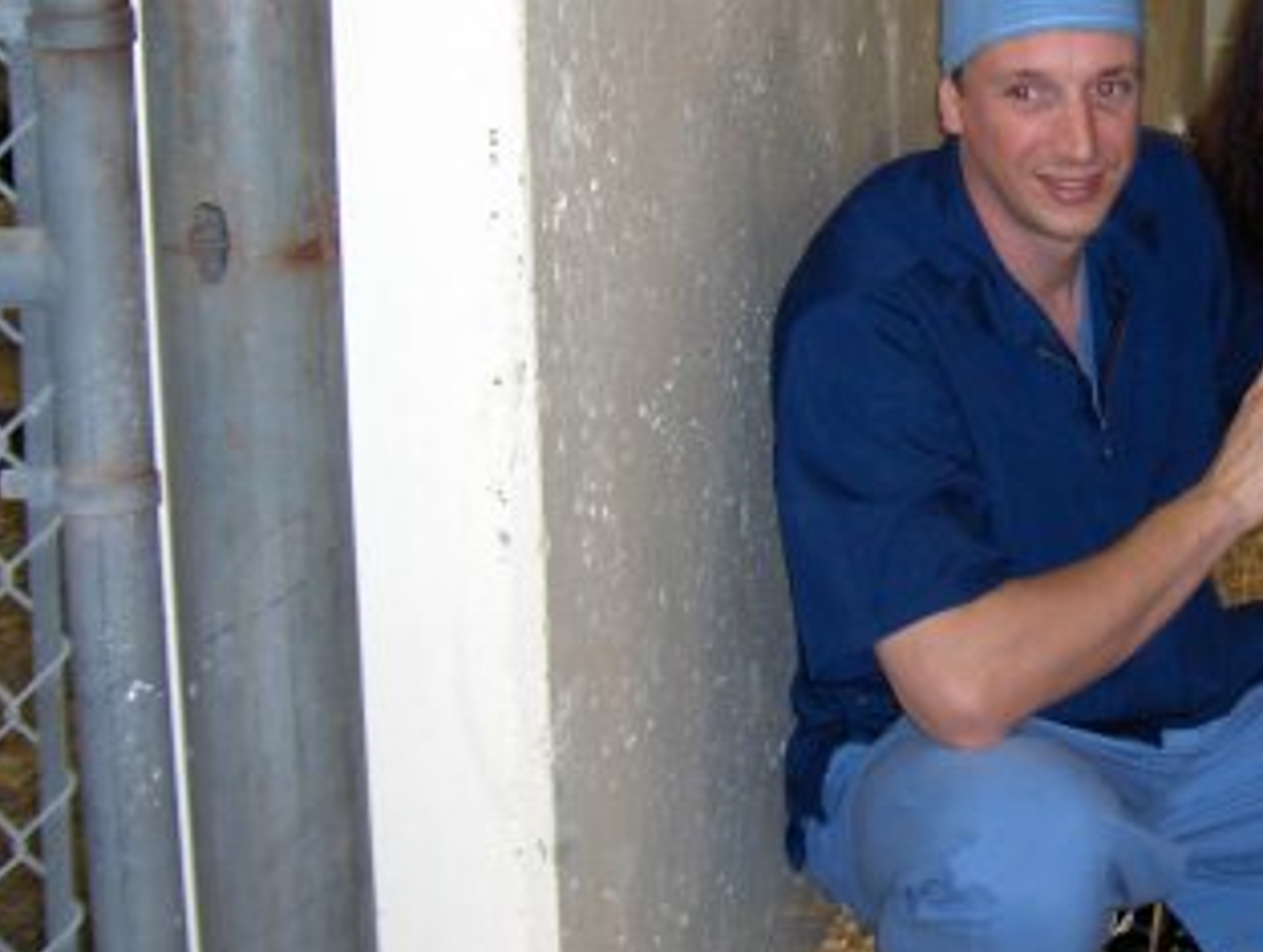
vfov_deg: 16.4
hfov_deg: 20.9
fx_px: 3289
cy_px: 316
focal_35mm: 90
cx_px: 1295
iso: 100
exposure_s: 1/60
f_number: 2.8
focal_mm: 8
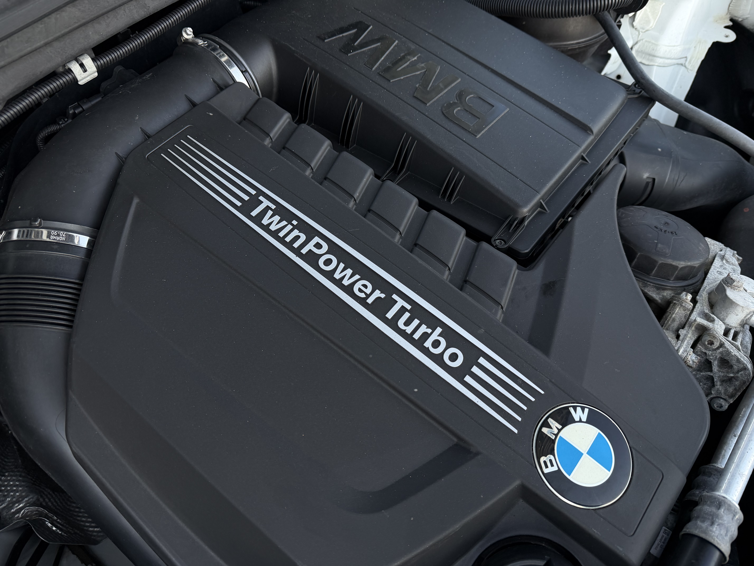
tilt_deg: -56.1
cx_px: 377
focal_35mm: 24
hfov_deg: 71.6
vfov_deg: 56.8
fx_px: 523
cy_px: 283
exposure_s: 1/203
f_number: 1.78
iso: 125
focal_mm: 6.76
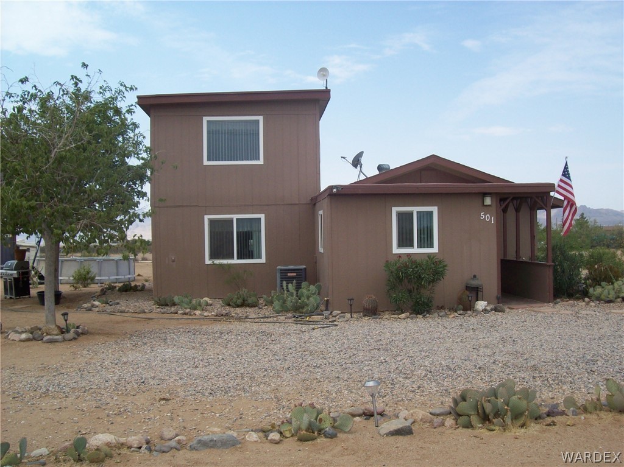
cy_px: 234
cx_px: 312
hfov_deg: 51.4
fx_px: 649
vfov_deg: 39.6
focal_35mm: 36
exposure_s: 1/399
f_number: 4.8
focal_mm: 6
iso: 80
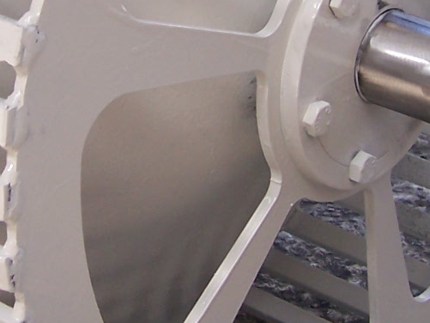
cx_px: 155
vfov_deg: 12.3
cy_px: -1
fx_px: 1479
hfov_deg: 16.5
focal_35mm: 119
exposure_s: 1/90
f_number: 3
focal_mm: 6
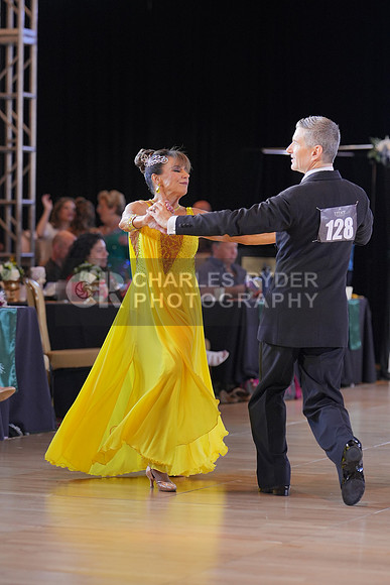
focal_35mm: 123
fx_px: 1997
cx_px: 195
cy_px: 292
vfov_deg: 16.6
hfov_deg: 11.2
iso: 1000
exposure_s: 1/500
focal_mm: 82
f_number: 2
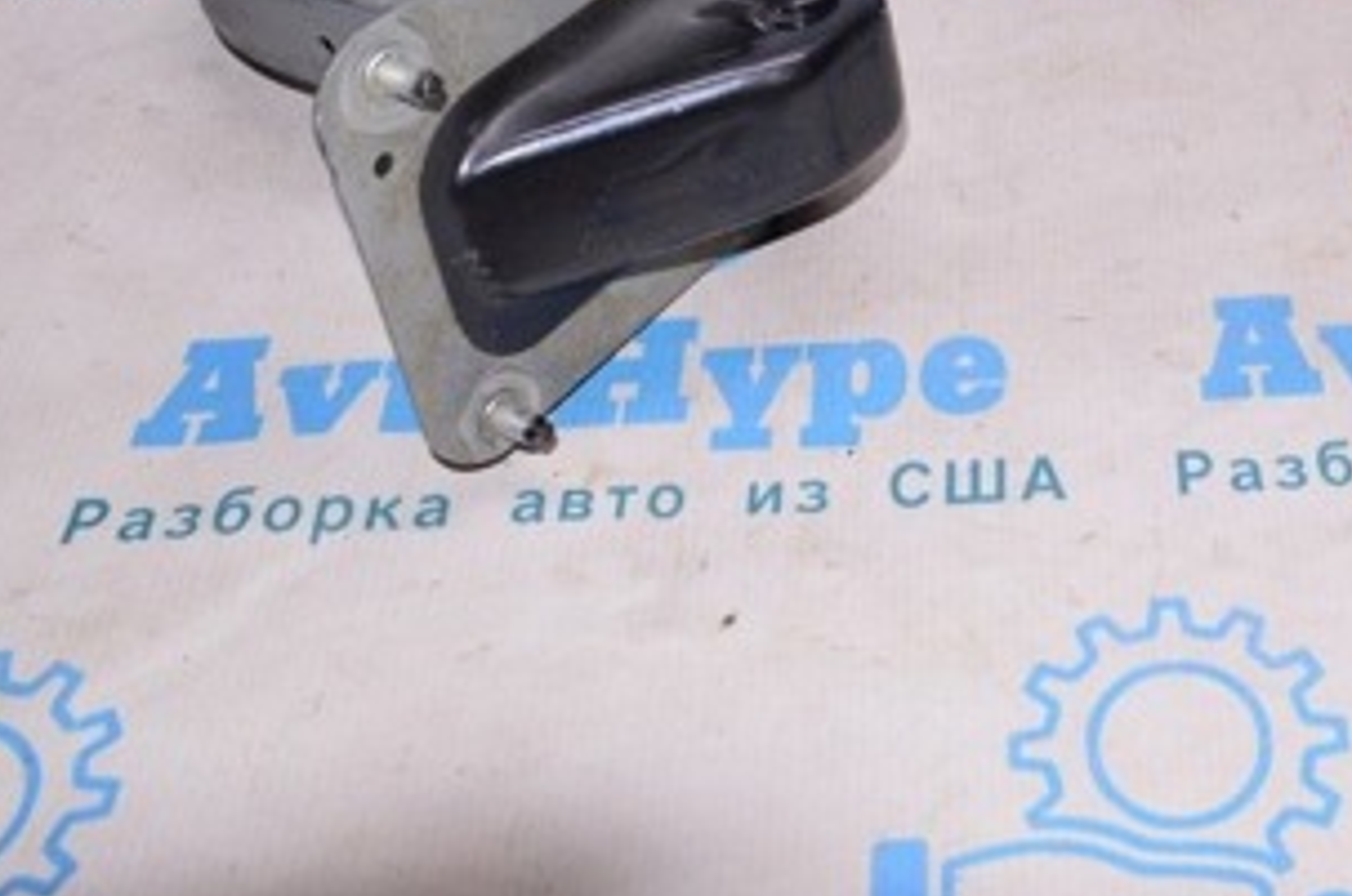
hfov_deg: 33.5
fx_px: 2137
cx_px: 1182
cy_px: -42
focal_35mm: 57
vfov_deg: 22.6
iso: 1600
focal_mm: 18
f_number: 8
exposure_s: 1/200
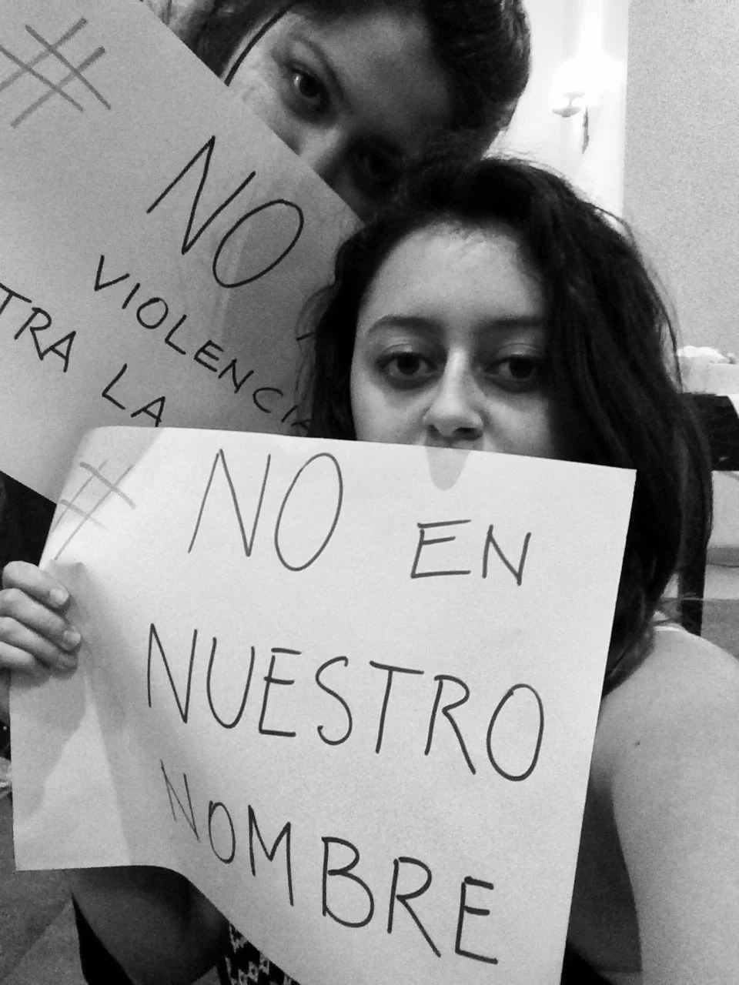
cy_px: 492
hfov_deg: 45.4
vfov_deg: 58.4
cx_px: 370
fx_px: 882
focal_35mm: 31
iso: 800
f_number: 2.4
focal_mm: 2.15
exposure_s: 1/17
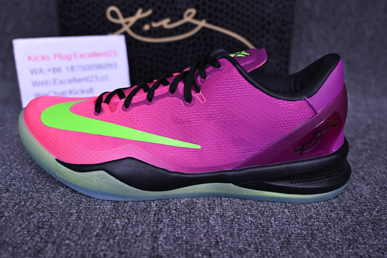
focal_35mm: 36
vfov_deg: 37.3
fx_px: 382
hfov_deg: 53.7
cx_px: 193
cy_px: 129
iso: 100
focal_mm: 30.5
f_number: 4.5
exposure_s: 1/80
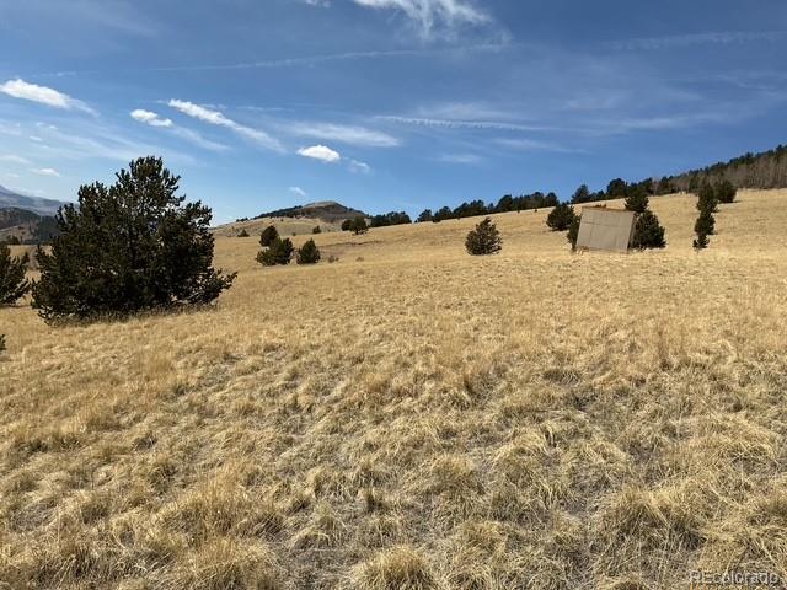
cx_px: 394
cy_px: 295
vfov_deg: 48.2
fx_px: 659
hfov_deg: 61.7
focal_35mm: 29
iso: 25
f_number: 1.8
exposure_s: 1/3125
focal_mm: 3
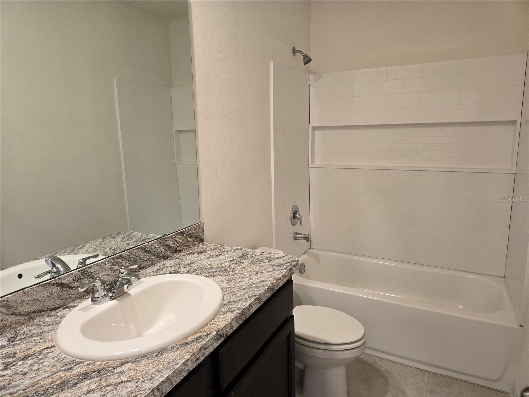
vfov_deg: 58.9
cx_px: 264
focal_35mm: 23
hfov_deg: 73.9
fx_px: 351
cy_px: 198
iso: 200
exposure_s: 1/120
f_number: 1.8
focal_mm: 5.4
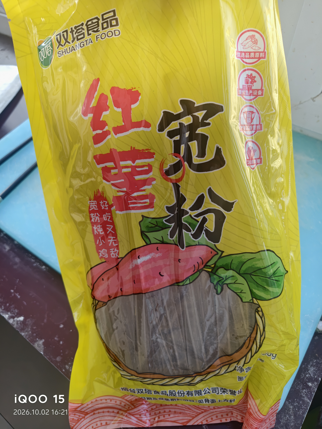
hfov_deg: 58.9
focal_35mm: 23
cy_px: 214
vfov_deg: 73.9
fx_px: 285
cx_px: 161
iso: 178
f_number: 1.88
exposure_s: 1/100
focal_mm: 5.56
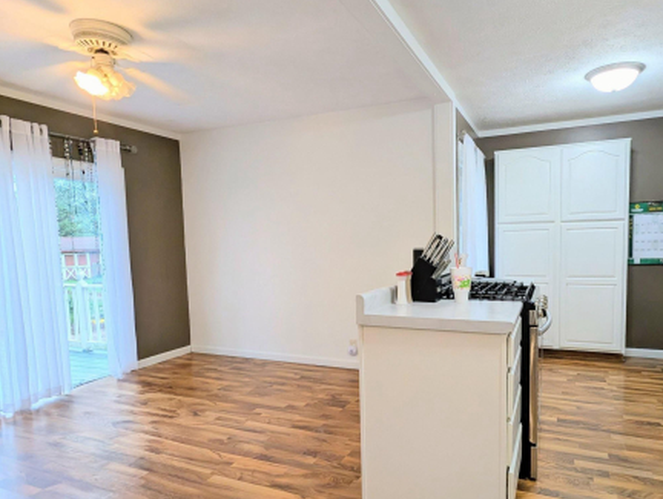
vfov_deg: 65.9
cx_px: 385
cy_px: 279
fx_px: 383
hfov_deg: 81.0
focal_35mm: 20
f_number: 2.2
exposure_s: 1/24
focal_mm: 1.95
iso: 50
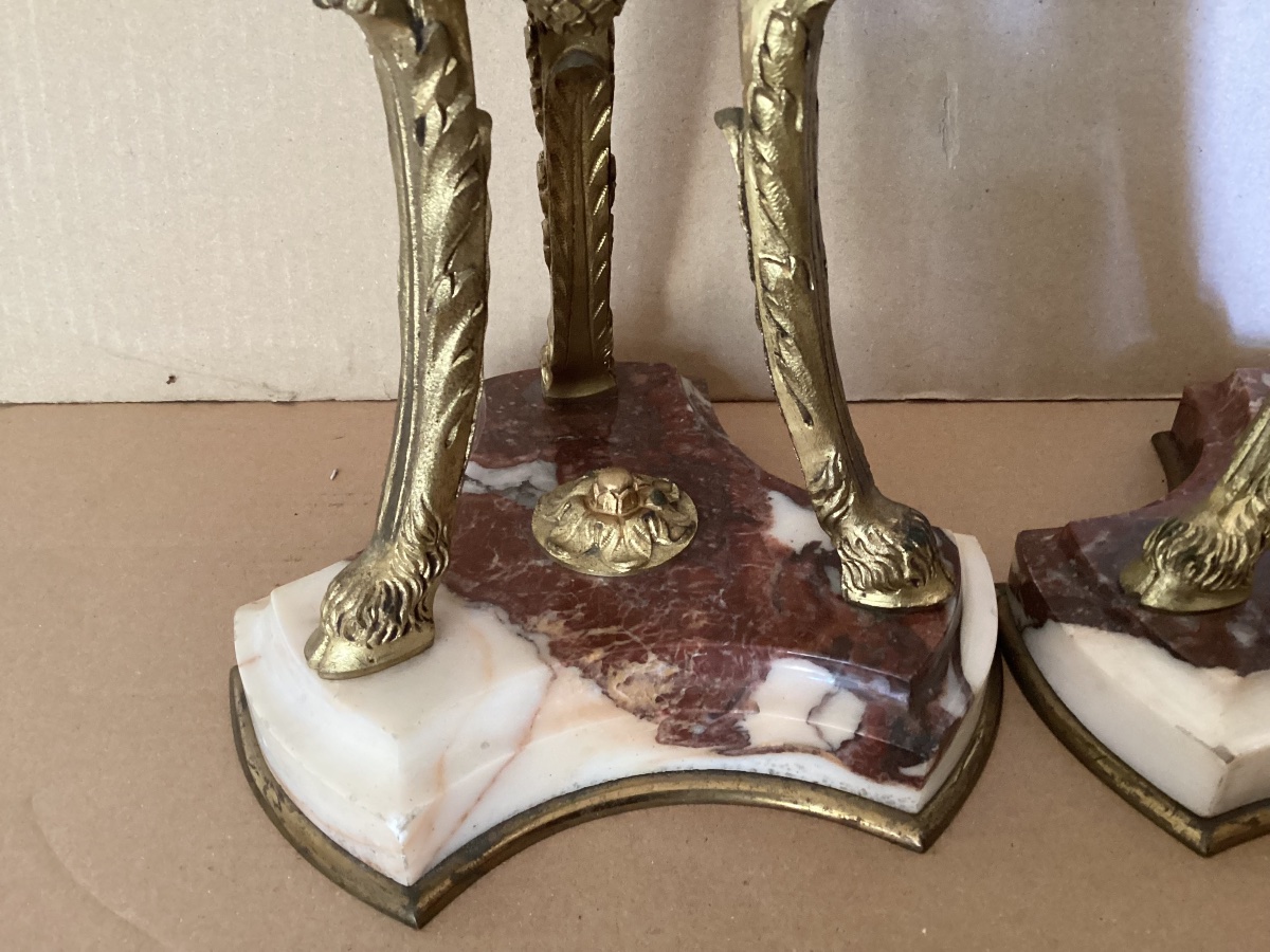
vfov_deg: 45.4
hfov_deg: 58.4
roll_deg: -3.3
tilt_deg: -32.1
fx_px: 1137
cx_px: 635
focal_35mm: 31
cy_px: 476
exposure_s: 1/30
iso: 500
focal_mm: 3.3
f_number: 2.4
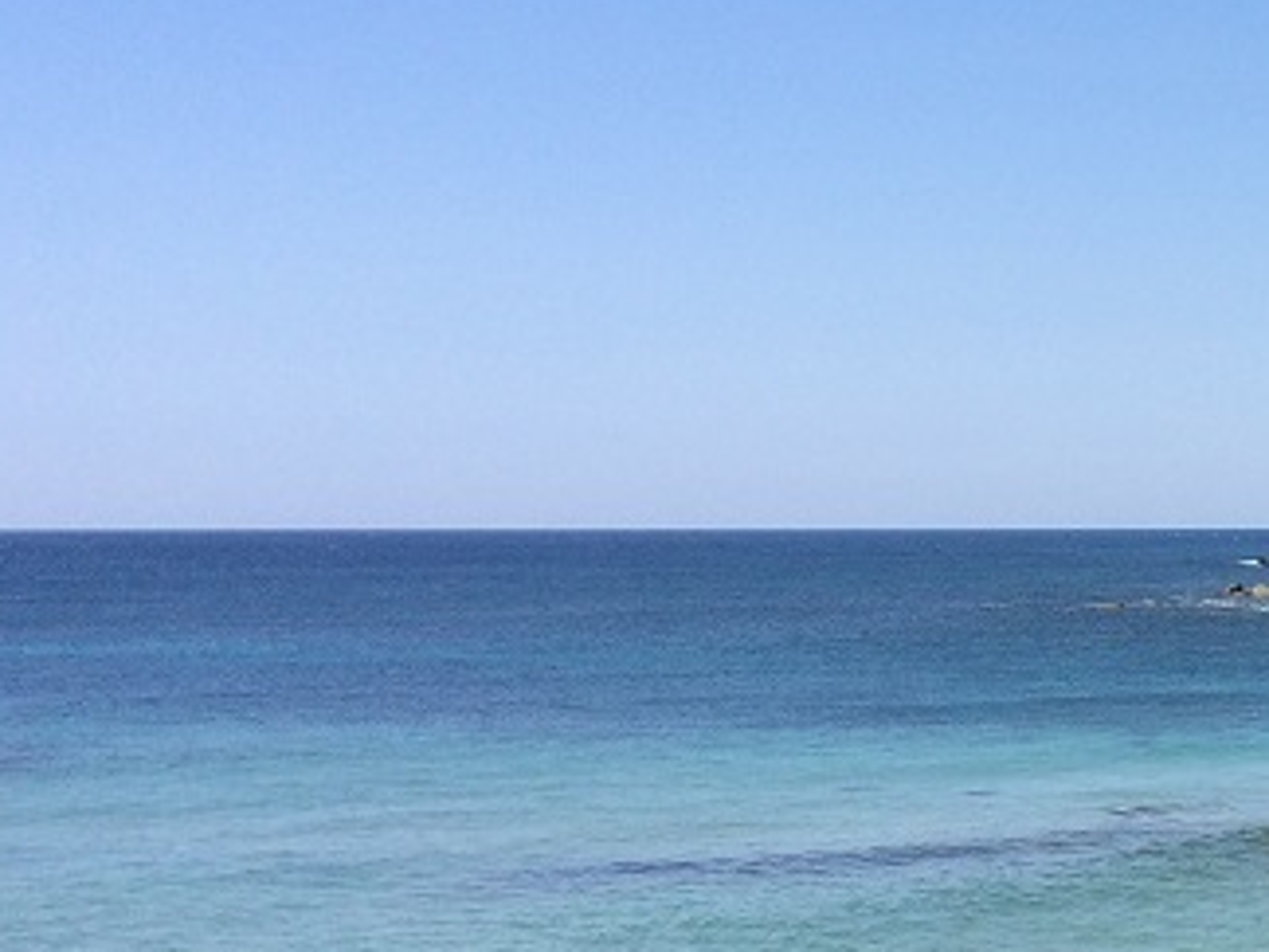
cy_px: 674
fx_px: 2676
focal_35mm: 73
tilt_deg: -4.2
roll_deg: +0.1
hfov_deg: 24.0
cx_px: 1563
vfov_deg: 20.1
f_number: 2.2
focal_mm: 4.15
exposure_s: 1/2160
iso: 32
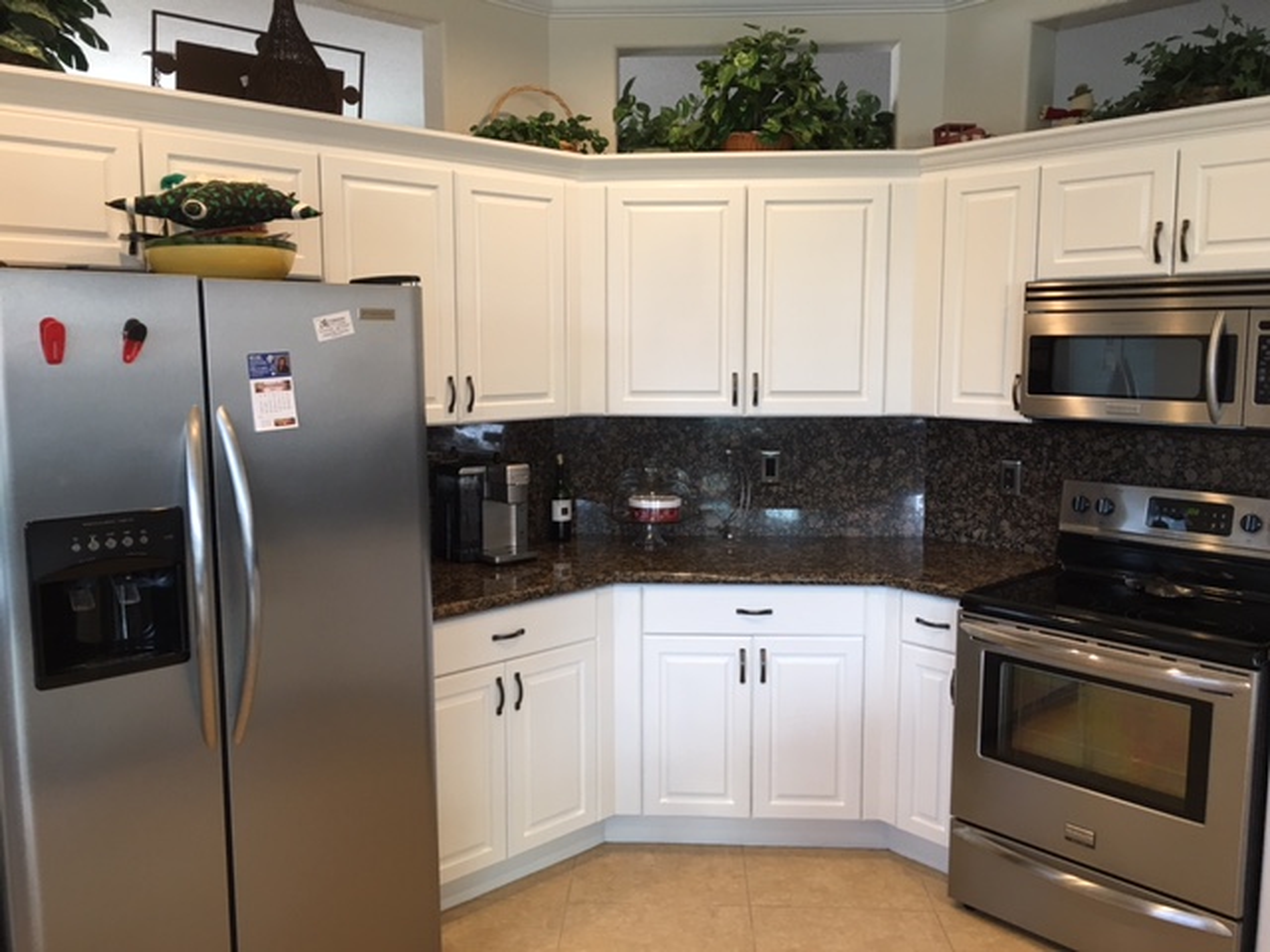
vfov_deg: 48.2
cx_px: 635
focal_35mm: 29
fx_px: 1064
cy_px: 476
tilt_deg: -7.0
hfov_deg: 61.7
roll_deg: -0.1
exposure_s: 1/15
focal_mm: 4.15
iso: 40
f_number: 2.2
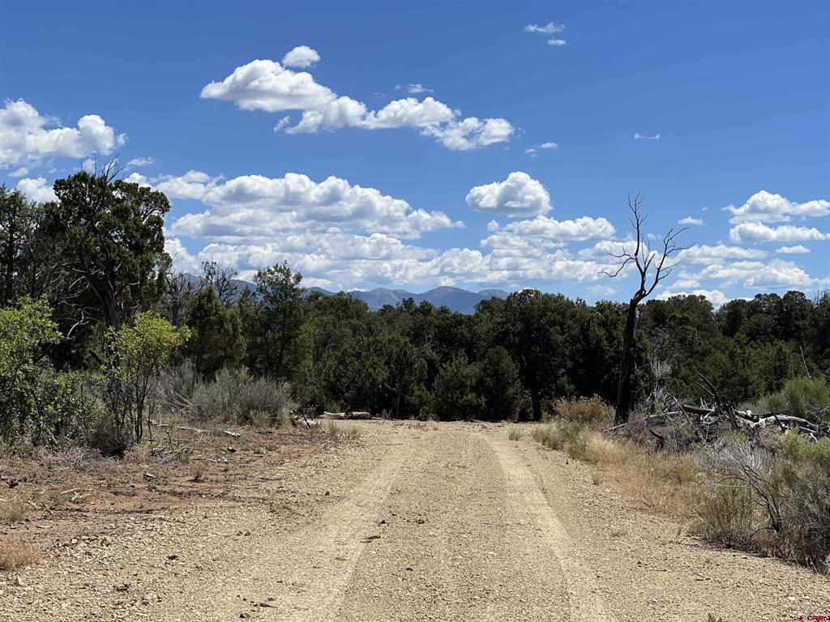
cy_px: 311
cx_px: 415
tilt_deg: +1.6
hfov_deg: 30.3
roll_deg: +0.9
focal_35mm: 64
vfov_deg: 22.9
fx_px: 1535
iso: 20
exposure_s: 1/2137
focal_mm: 7.5
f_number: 2.2
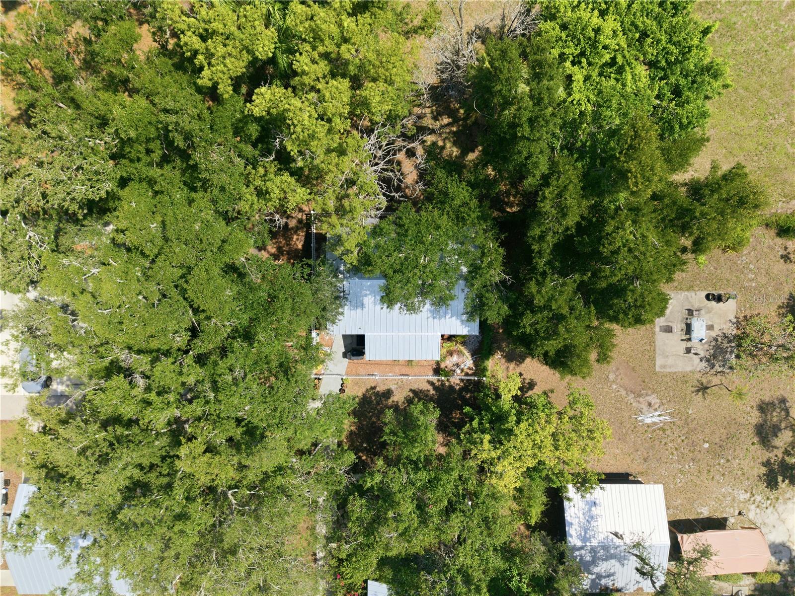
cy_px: 298
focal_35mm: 24
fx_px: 551
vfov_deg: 56.8
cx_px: 398
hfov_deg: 71.6
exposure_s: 1/200
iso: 280
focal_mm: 8.7
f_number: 1.8
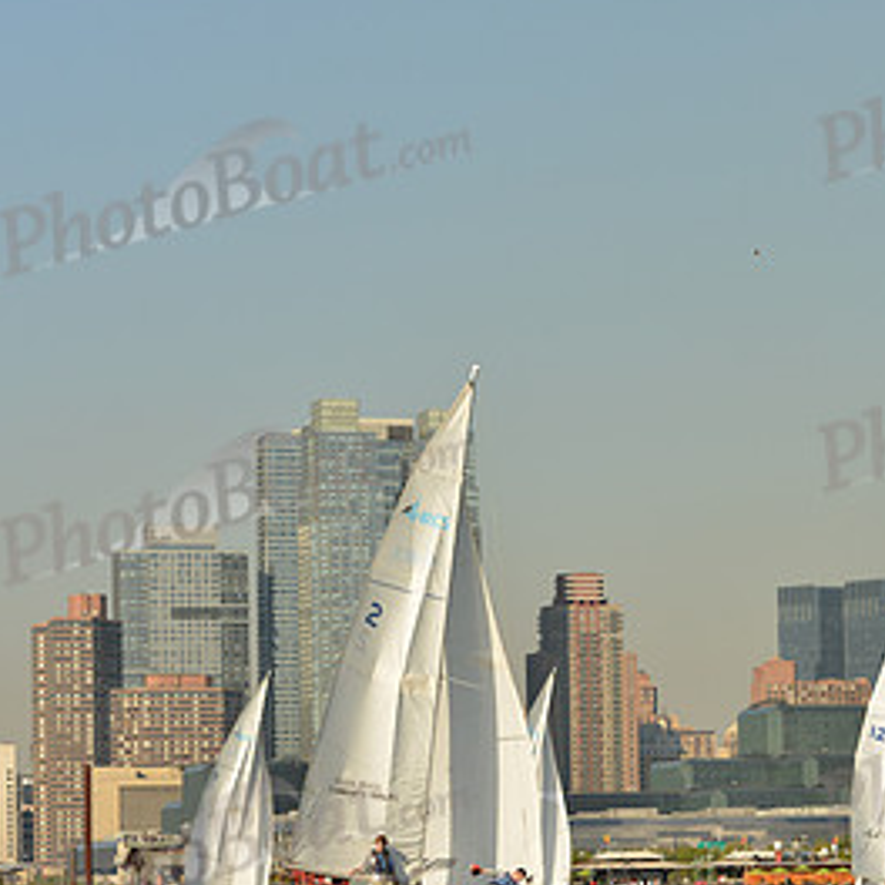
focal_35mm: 140
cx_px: 647
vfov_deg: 12.4
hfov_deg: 12.4
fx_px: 4049
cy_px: 625
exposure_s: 1/1250
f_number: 5.6
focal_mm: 75
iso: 400
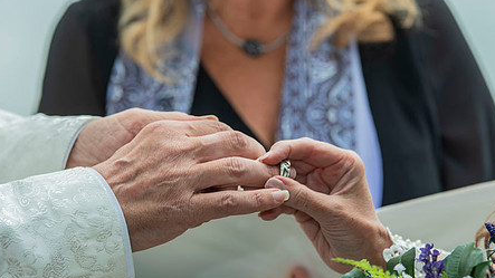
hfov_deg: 10.5
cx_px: 260
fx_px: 2703
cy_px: 123
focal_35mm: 206
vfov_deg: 5.9
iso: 160
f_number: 5
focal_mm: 150
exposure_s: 1/200
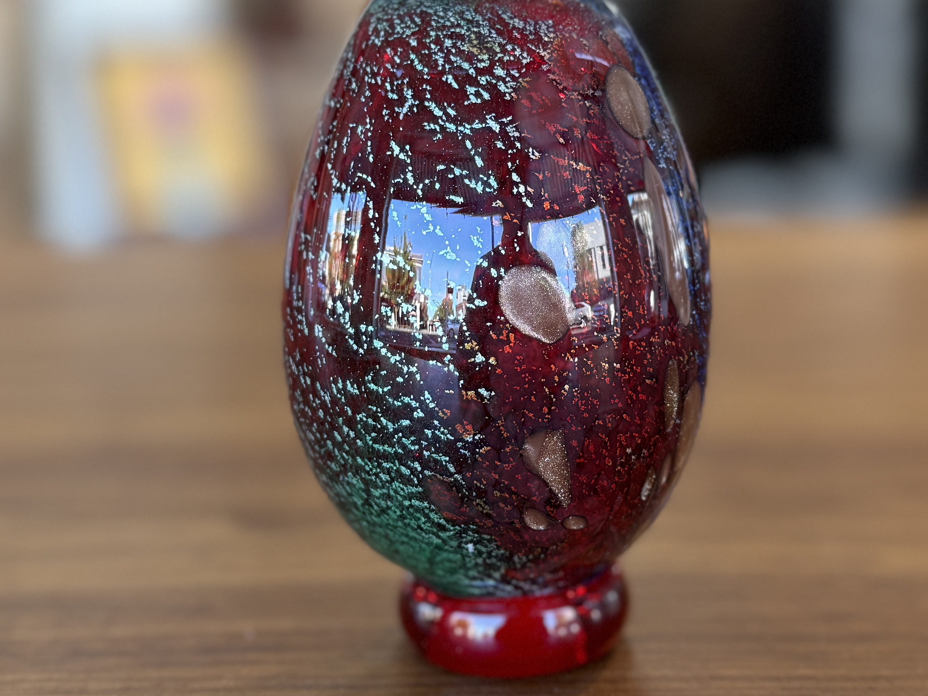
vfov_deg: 49.7
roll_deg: +1.5
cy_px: 317
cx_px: 441
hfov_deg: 63.4
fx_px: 751
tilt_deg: -10.8
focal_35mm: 28
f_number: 1.78
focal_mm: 6.76
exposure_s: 1/120
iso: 125
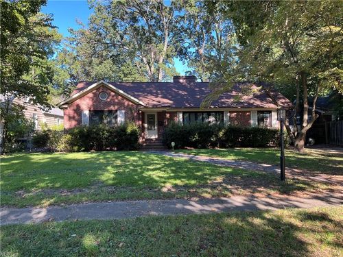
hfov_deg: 67.3
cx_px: 172
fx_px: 258
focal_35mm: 26
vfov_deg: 53.1
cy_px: 128
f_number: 1.6
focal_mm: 5.1
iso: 40
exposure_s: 1/278
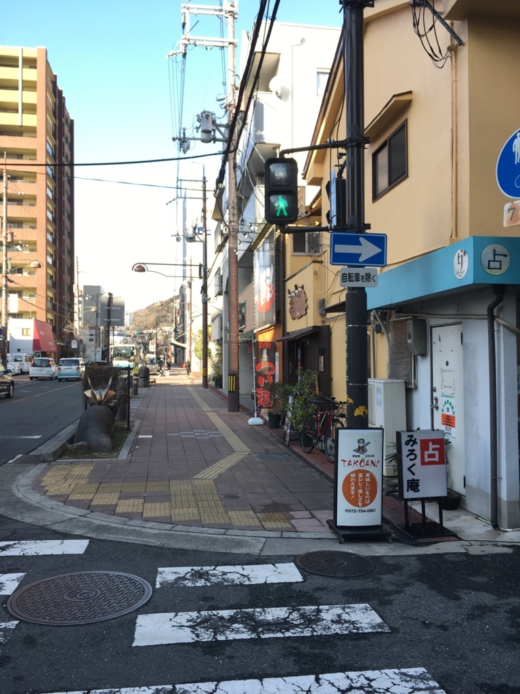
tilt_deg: +0.7
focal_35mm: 29
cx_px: 260
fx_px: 581
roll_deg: +2.2
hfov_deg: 48.2
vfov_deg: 61.7
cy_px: 347
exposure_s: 1/251
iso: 25
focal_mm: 4.15
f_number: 2.2
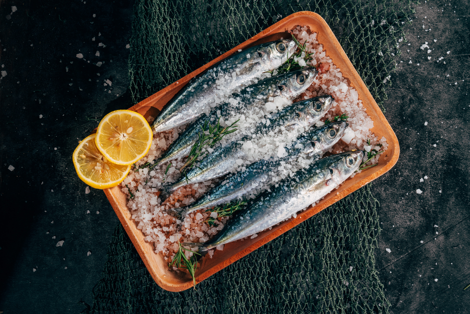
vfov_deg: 21.9
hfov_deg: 32.4
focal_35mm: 62
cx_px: 235
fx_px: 810
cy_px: 157
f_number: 9
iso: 320
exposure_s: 1/200
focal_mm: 62
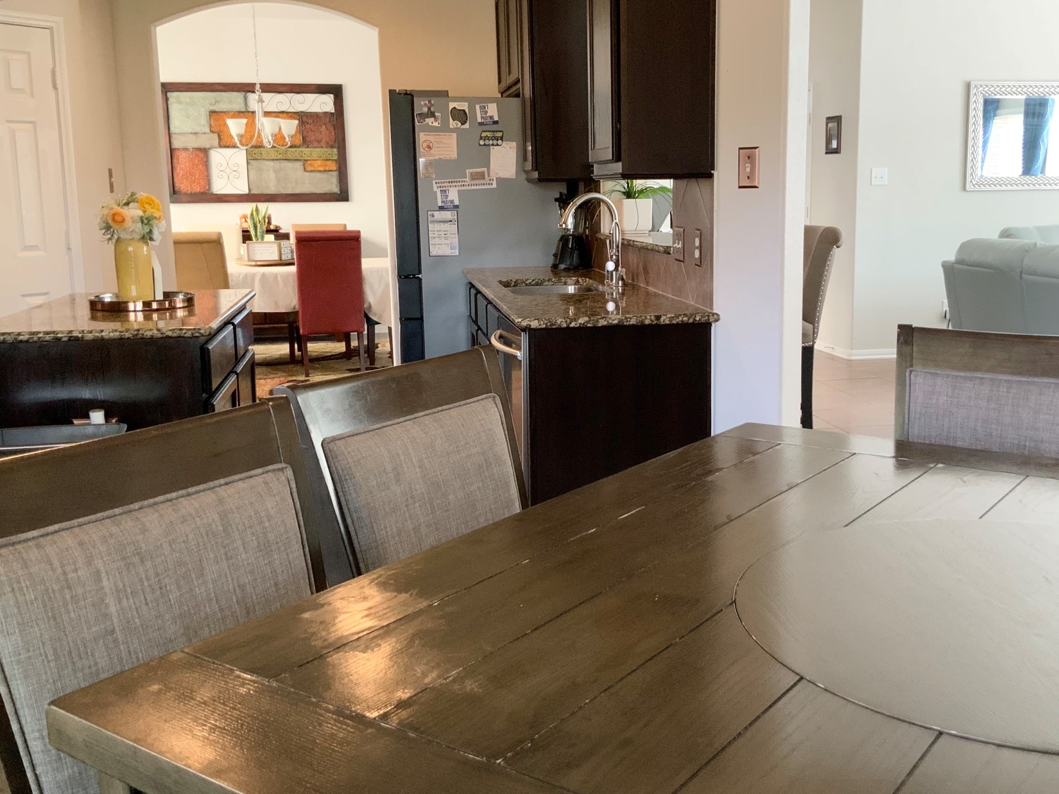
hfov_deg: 51.1
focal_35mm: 36
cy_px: 361
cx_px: 623
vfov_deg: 39.6
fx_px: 1101
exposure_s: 1/60
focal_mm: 3
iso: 125
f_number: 1.8
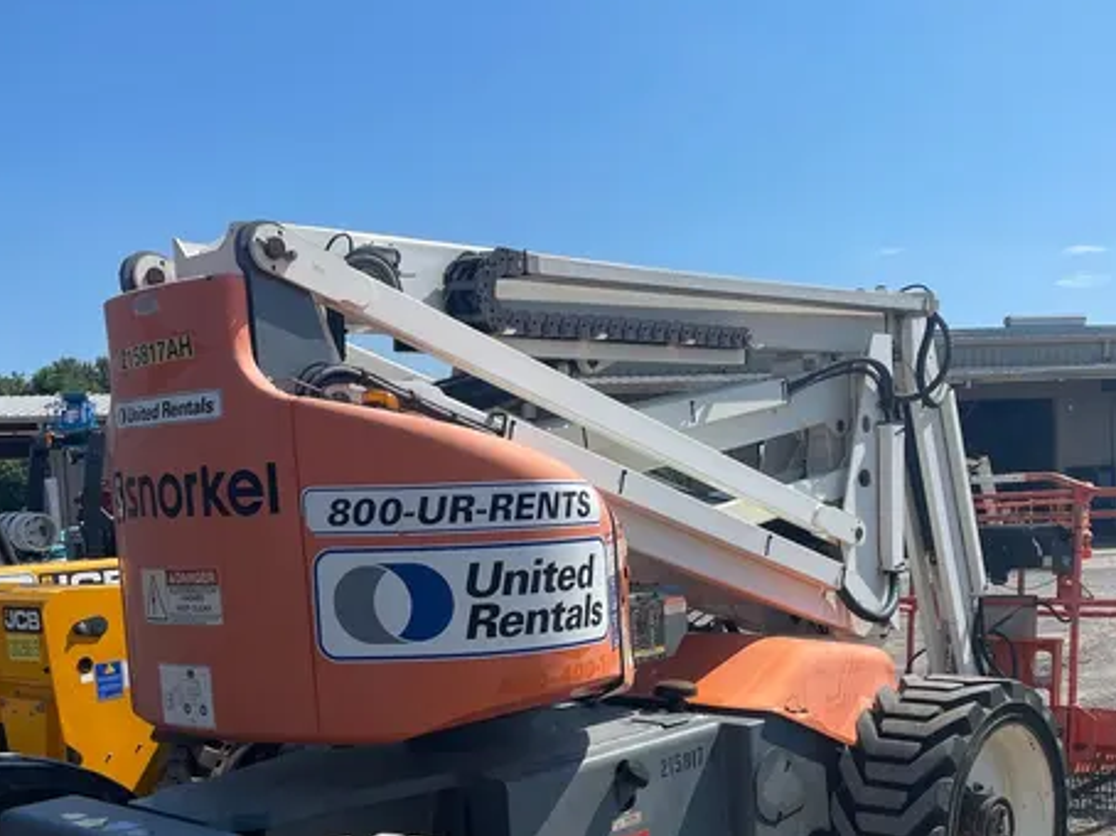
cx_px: 617
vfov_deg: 33.5
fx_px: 1353
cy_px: 641
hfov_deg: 44.7
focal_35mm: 42
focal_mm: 4.2
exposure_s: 1/4464
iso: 32
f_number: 1.6
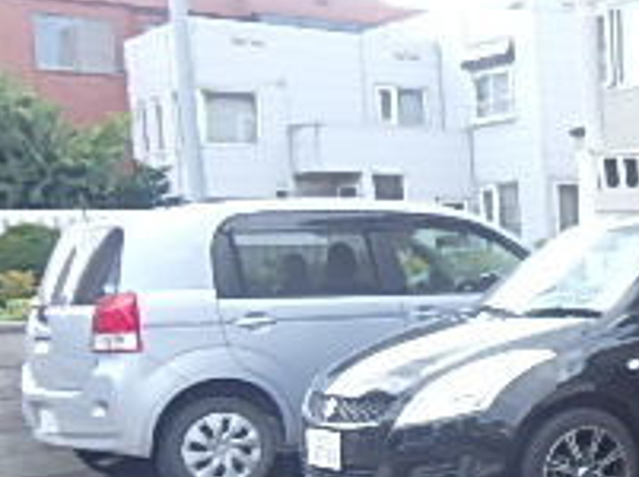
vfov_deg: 21.6
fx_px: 1235
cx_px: 989
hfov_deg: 22.9
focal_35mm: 67
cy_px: 391
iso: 125
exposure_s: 1/160
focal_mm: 3.7
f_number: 3.5
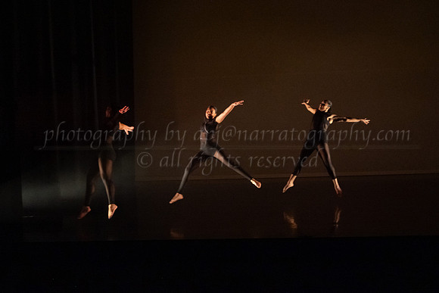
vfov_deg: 19.6
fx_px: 846
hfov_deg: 29.1
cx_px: 225
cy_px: 159
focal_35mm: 69
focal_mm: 60
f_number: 3.2
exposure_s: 1/320
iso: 4000
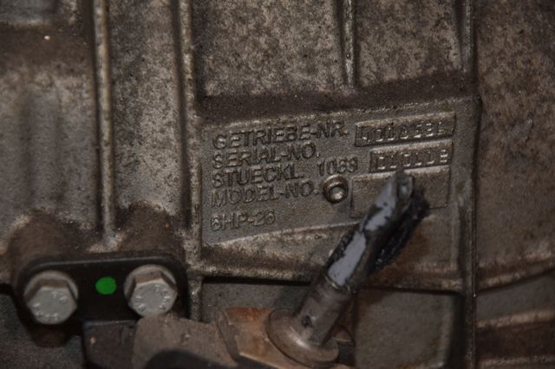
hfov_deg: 13.0
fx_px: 2427
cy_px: 184
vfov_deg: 8.7
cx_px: 278
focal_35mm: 158
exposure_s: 1/60
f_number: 5.6
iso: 800
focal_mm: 105
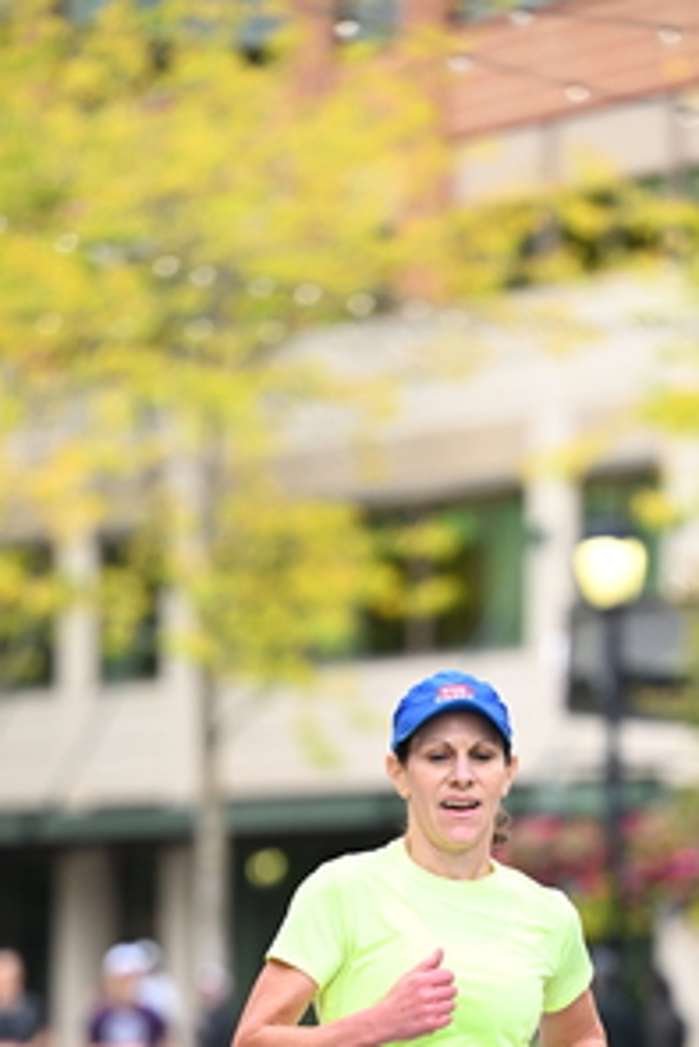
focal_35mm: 270
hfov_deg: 5.1
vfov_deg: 7.6
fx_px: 7854
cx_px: 424
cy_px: 965
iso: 1000
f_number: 2.8
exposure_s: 1/1600
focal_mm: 145
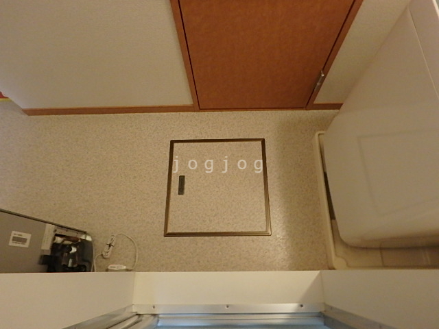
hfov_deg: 79.0
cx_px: 220
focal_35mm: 21
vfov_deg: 63.4
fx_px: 266
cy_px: 164
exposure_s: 1/25
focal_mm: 3.7
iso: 800
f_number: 3.5
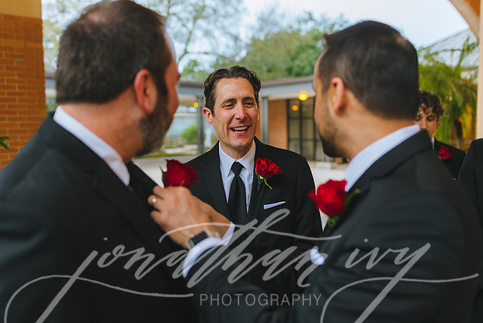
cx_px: 242
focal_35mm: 35
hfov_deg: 54.4
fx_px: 470
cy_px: 162
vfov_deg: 37.9
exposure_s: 1/200
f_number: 2.2
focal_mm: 35
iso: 800
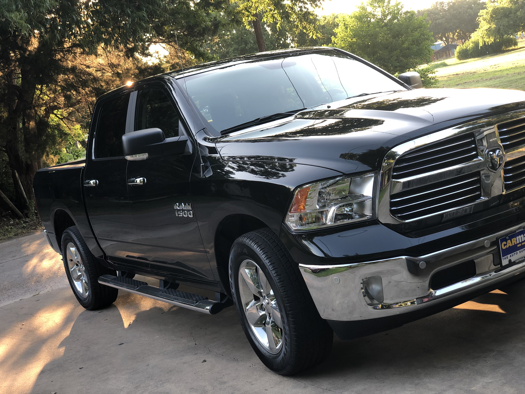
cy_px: 197
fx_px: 789
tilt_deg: -7.0
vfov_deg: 28.0
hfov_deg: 36.8
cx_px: 262
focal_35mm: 52
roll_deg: +14.2
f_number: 2.4
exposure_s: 1/60
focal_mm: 6
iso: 25
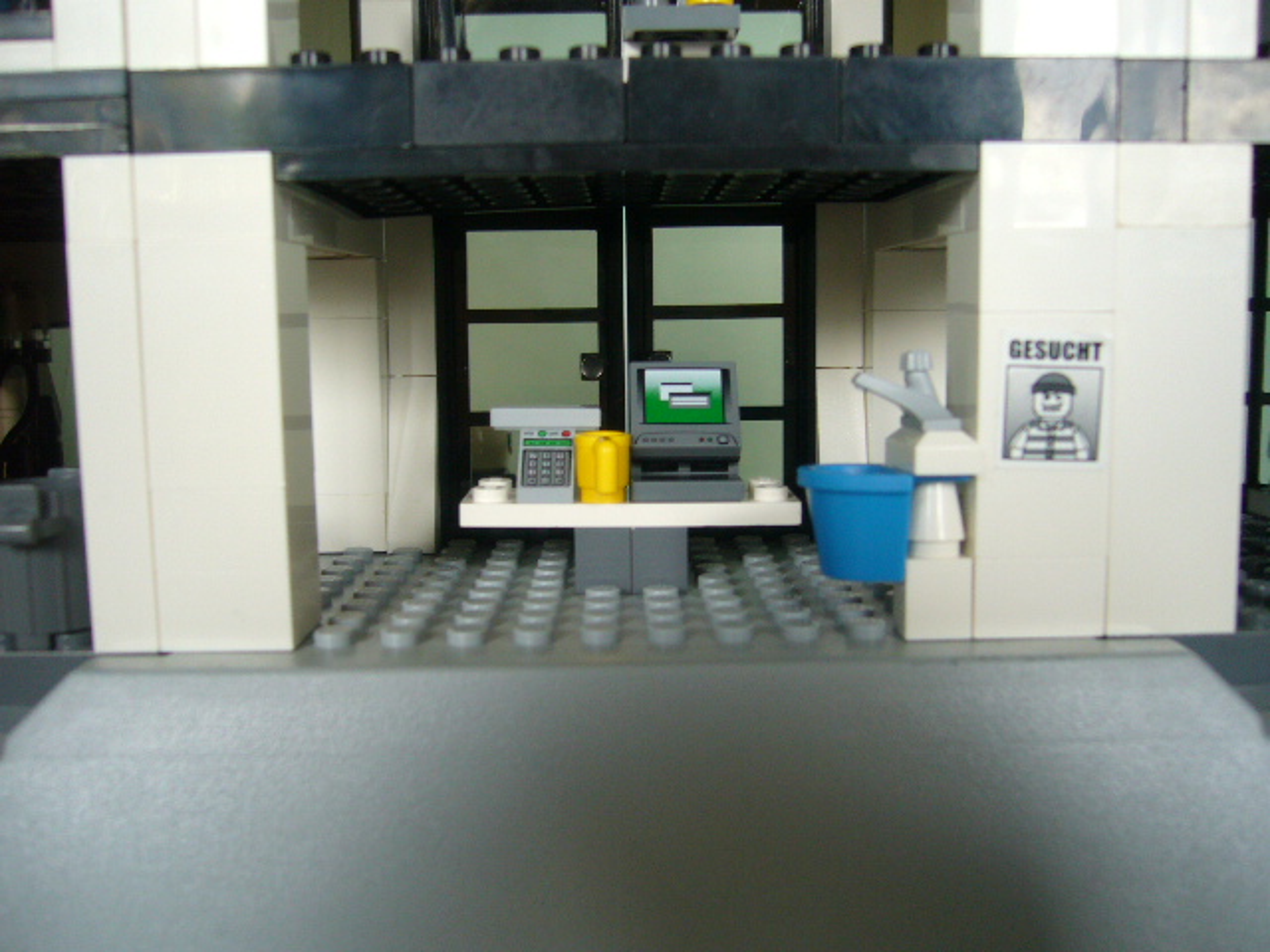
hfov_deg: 52.6
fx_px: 1284
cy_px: 476
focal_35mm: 35
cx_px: 635
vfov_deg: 40.7
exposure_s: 1/20
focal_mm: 5.8
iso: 100
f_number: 2.8
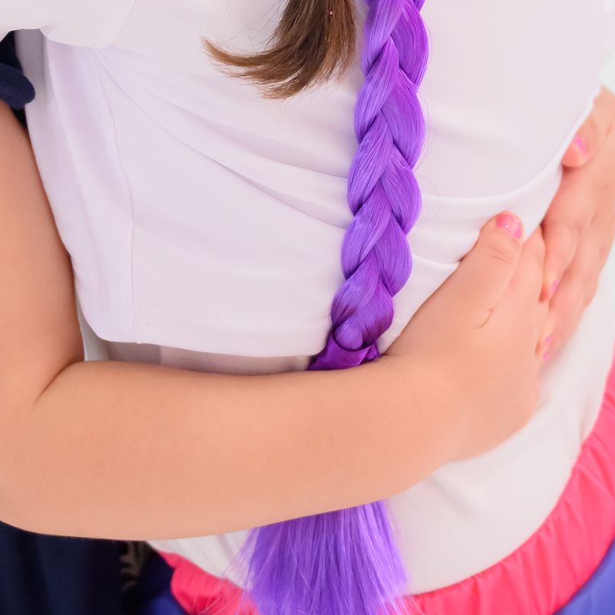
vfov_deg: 15.0
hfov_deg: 15.4
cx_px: 245
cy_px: -92
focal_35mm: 113
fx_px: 2271
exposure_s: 1/160
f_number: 4
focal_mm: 36
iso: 1600
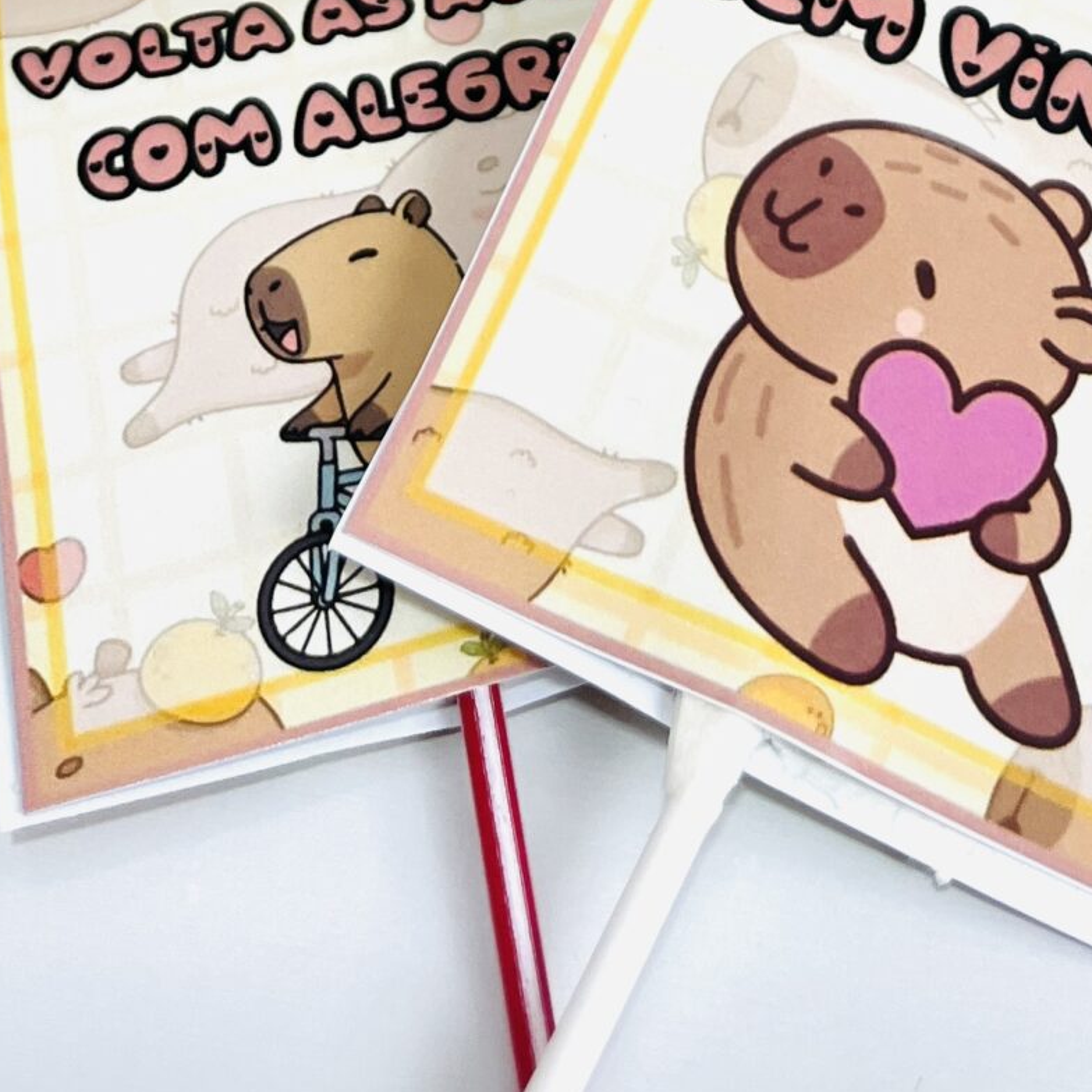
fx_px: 2677
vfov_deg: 19.5
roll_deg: +2.9
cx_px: 758
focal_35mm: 75
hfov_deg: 22.9
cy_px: -638
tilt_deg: -38.3
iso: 80
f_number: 1.6
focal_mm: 5.1
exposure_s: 1/120
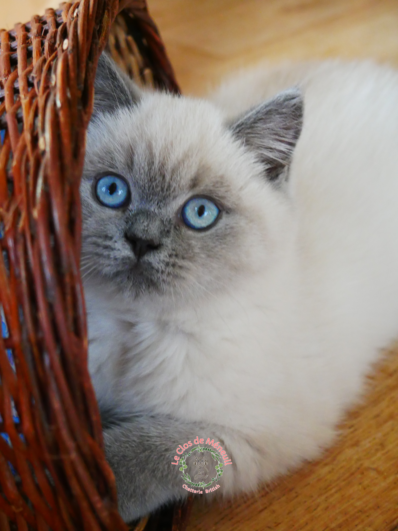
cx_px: 199
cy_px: 266
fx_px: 950
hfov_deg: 23.7
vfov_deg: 31.2
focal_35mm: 62
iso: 3200
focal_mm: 31
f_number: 5.6
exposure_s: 1/160
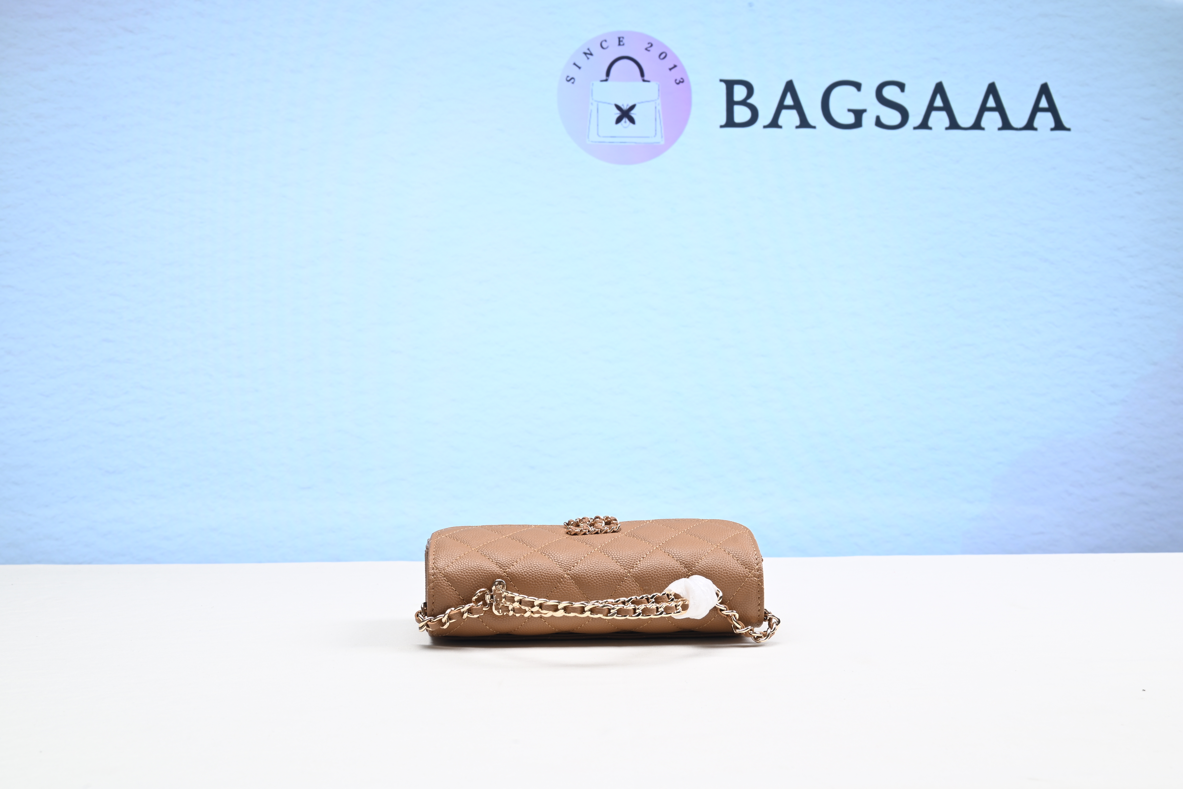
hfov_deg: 50.7
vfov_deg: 35.1
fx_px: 1249
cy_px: 394
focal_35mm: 38
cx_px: 592
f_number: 16
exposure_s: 1/2
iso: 100
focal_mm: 38
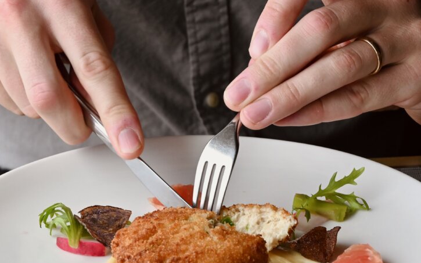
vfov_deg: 11.5
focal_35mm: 114
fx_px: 1306
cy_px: 219
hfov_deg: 18.3
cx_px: 200
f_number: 6
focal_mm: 45
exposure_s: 1/250
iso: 400
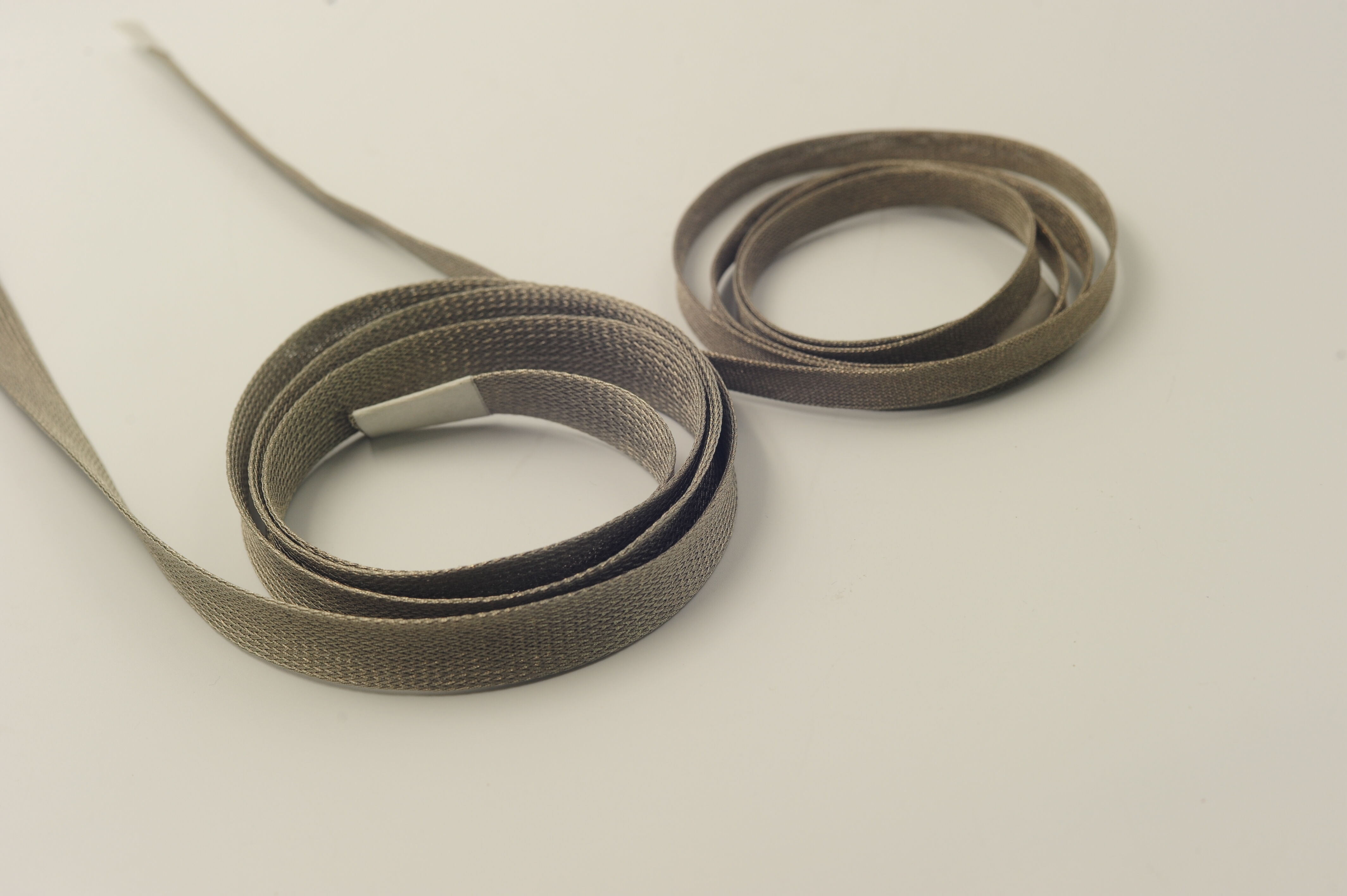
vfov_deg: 27.0
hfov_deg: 39.6
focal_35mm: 50
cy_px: 448
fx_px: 1870
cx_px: 674
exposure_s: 1/100
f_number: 9
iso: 400
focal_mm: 50
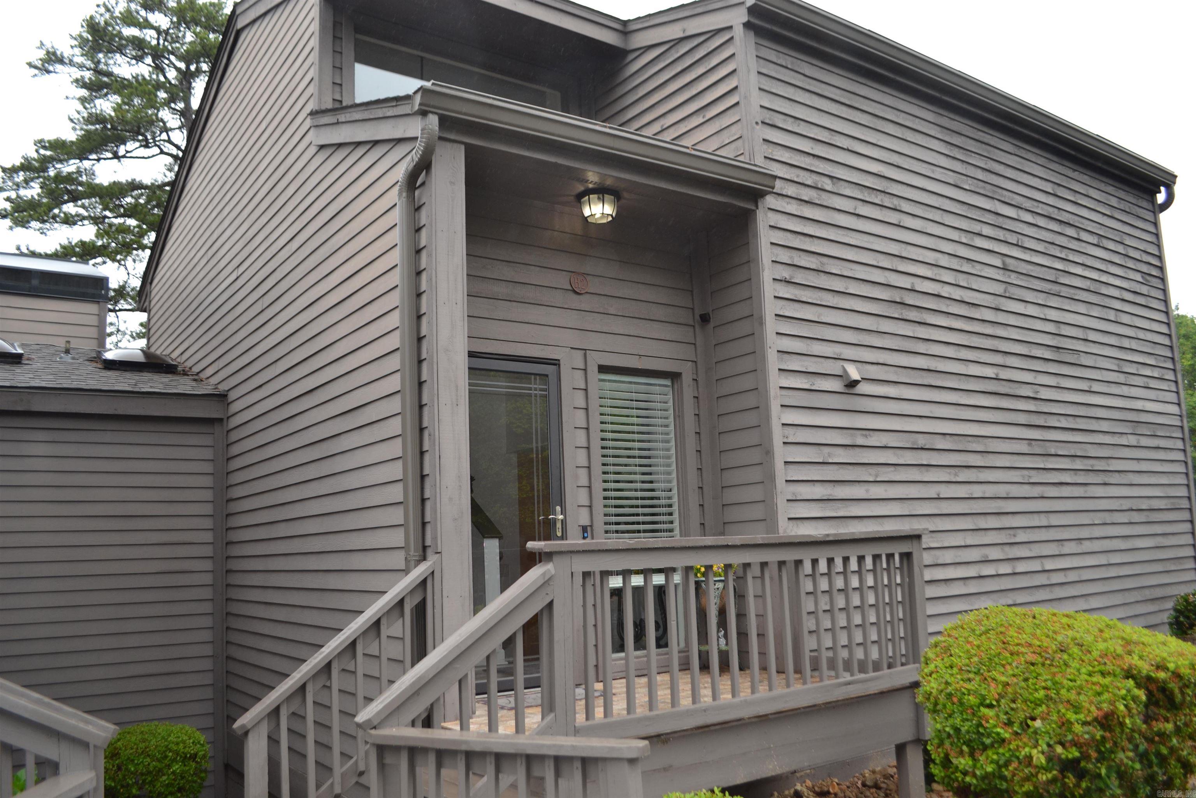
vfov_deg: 47.9
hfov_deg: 67.4
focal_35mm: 27
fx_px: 897
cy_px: 399
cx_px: 598
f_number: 3.5
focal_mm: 18
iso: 200
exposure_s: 1/200
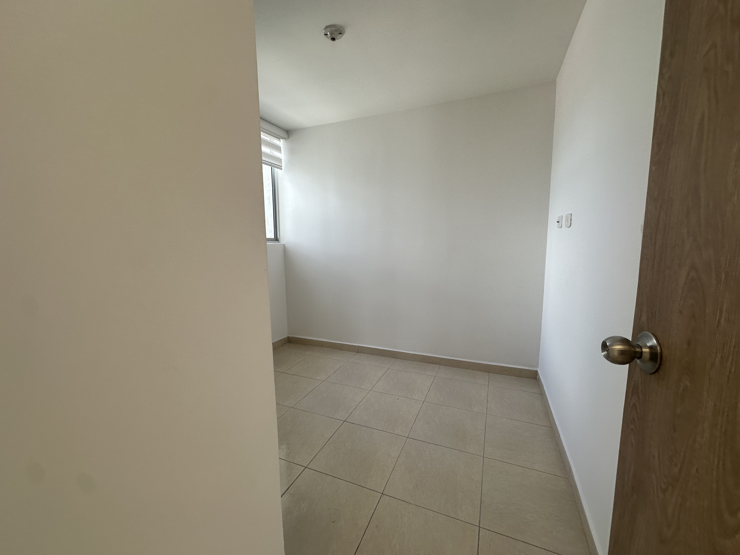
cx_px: 370
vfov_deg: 85.7
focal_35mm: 14
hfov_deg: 102.1
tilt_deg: -5.4
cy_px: 278
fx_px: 299
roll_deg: +1.6
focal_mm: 2.22
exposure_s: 1/101
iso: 40
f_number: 2.2
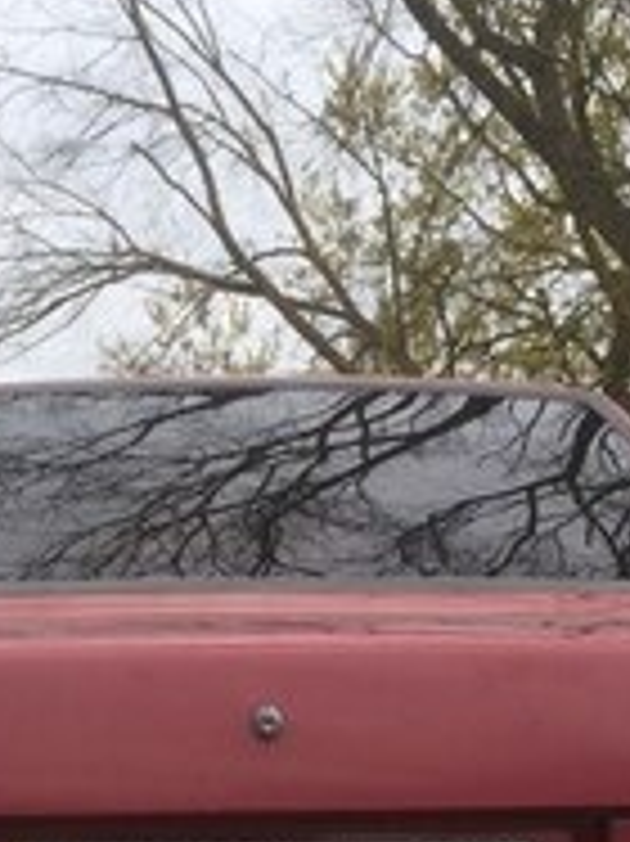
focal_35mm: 77
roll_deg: -1.3
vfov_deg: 23.4
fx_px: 1871
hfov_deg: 19.1
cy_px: 977
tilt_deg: -8.7
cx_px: 270
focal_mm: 4.15
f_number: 2.2
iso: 32
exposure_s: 1/595
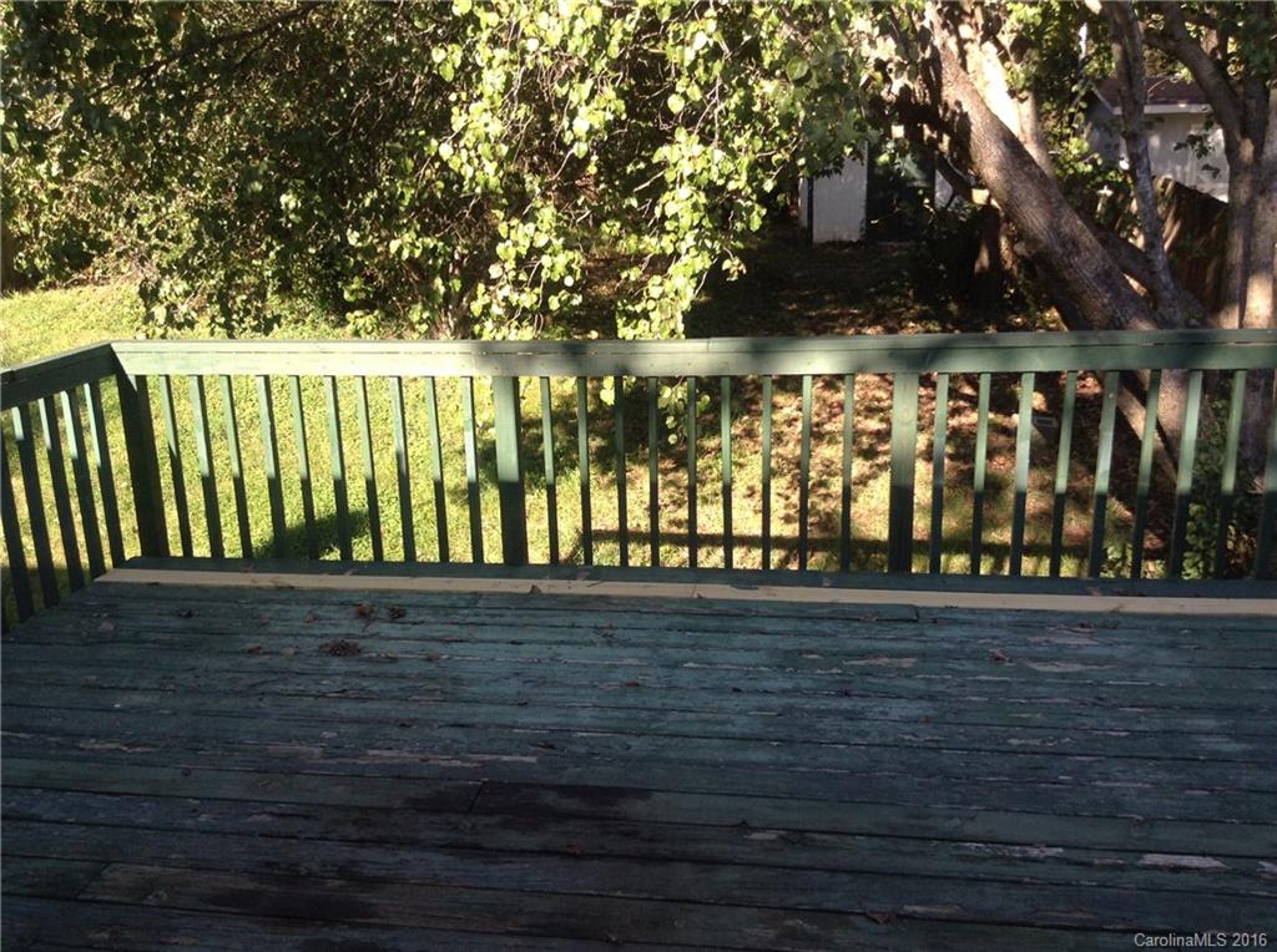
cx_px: 638
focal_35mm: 33
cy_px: 476
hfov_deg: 55.4
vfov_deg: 42.8
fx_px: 1215
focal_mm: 3.3
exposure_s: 1/130
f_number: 2.4
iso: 25
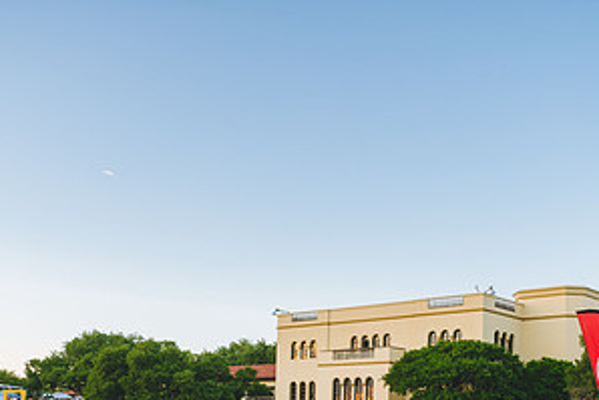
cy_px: 387
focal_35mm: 55
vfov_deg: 23.7
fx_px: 916
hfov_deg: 36.2
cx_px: 287
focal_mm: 28
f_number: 3.5
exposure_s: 1/160
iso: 64
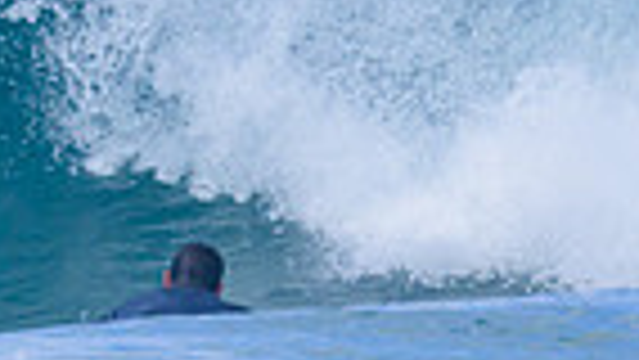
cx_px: -441
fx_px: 55020
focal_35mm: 3246
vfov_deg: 0.4
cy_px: -299
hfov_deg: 0.7
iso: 1250
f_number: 11
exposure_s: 1/2000
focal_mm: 760
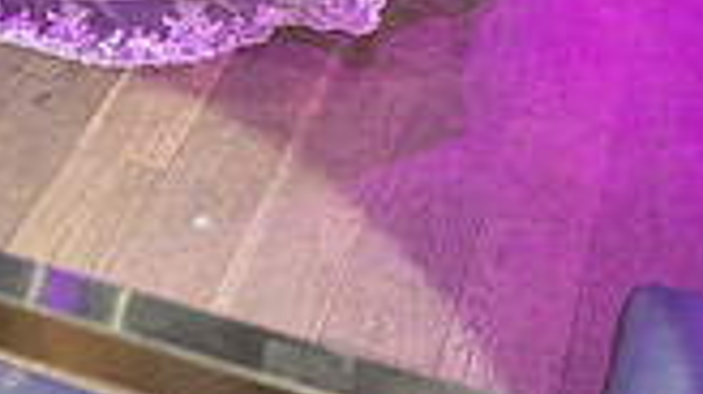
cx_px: 129
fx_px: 1658
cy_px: -426
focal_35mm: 89
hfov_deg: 23.5
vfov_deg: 11.9
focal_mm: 24
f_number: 3.5
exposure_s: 1/125
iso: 1000
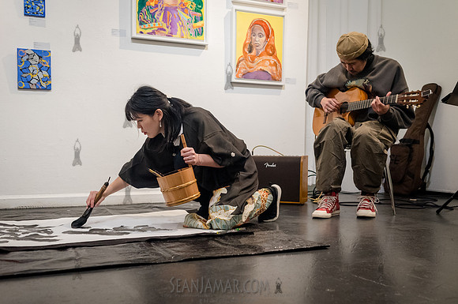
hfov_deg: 49.7
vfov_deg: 34.2
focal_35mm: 39
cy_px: 165
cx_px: 247
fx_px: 494
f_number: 3.5
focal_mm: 35
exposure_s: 1/400
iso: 5000
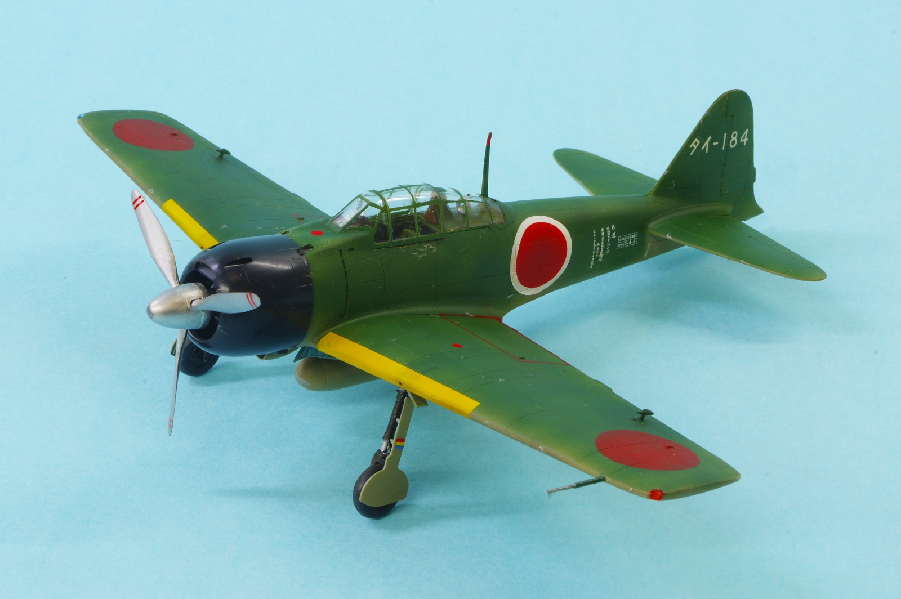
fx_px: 2551
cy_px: 300
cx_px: 450
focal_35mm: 102
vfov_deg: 13.4
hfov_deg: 20.0
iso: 100
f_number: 29
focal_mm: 68
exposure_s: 4
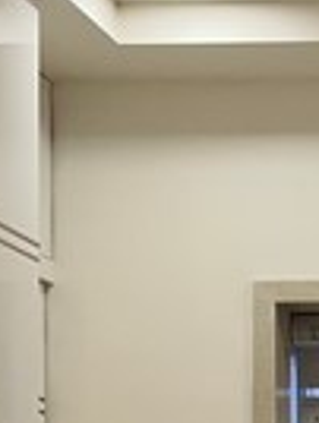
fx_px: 2131
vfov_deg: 11.0
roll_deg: +1.0
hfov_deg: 8.0
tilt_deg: +0.7
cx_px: 741
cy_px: 578
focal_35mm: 174
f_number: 1.6
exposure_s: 1/100
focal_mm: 5.1
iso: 64
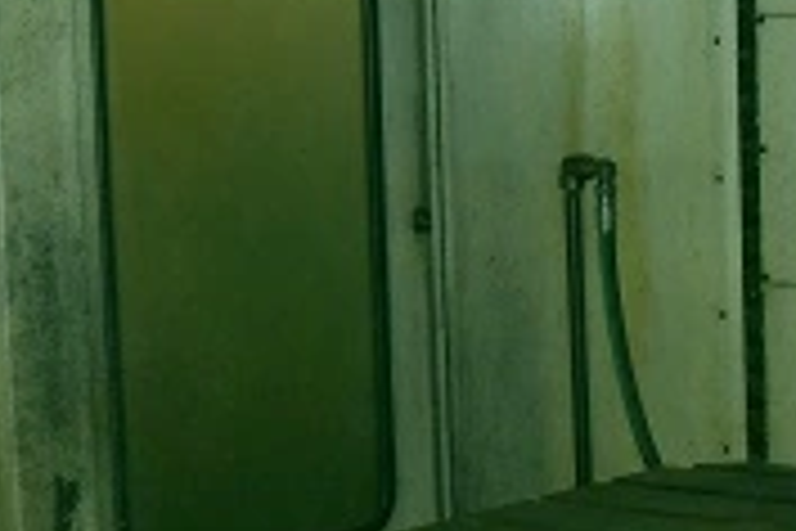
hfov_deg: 16.4
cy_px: 153
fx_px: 2653
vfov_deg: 11.4
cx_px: 935
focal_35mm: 120
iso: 120
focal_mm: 6.3
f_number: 2.8
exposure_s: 1/45
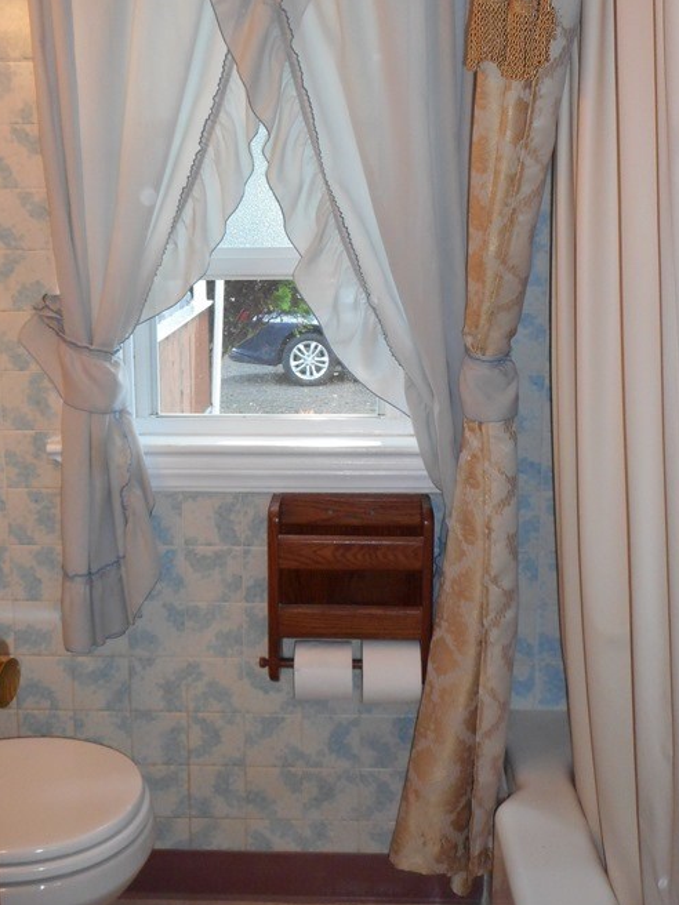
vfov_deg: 47.6
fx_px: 1020
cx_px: 308
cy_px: 370
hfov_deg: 36.8
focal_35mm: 39
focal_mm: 4.5
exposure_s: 1/25
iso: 200
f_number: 3.7
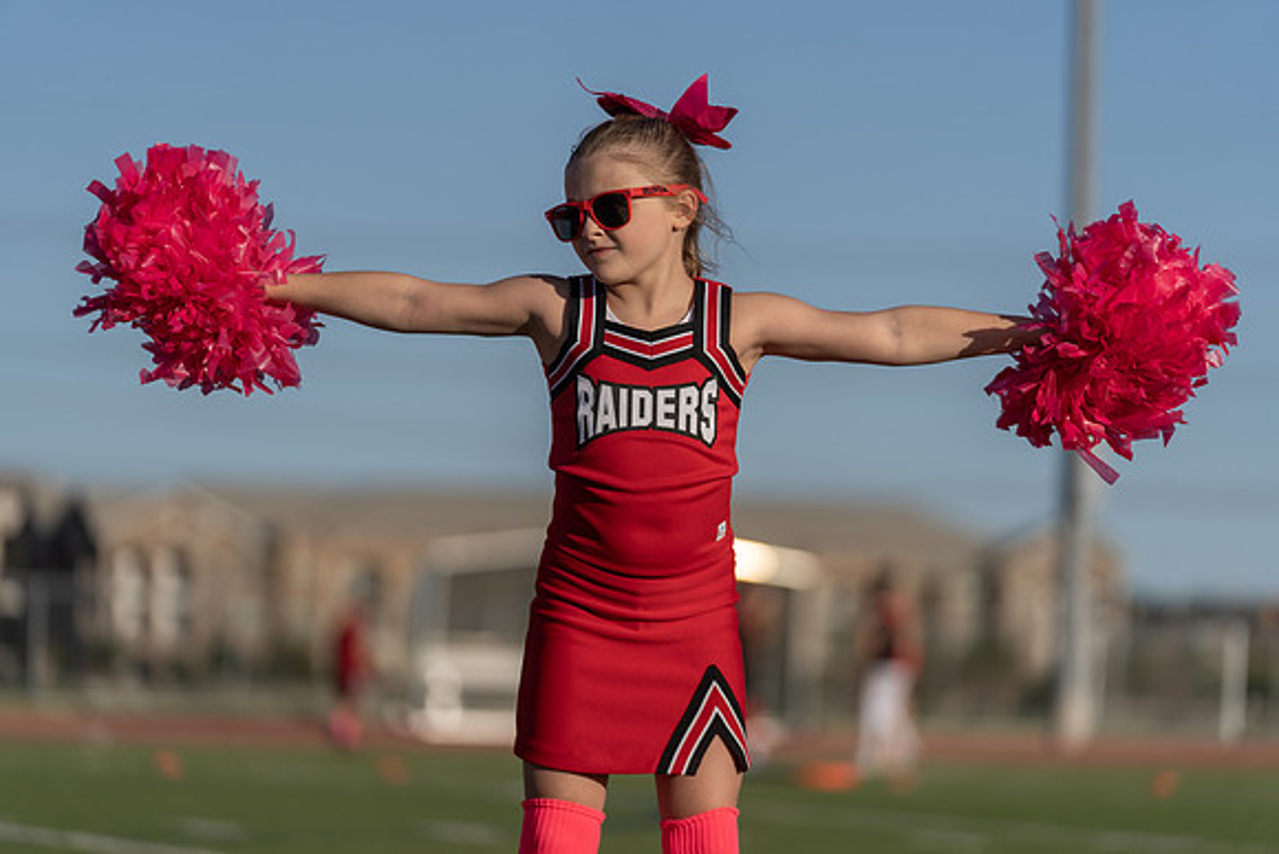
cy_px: 427
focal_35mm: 158
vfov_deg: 8.7
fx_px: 5614
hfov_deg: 13.0
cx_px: 640
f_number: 2.8
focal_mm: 158
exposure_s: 1/3200
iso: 100
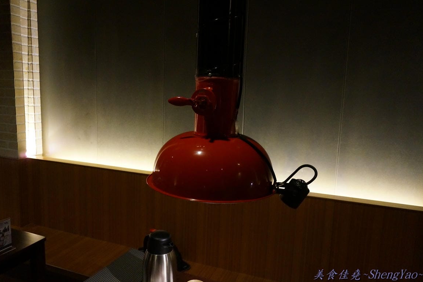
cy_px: 138
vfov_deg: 46.4
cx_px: 206
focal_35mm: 28
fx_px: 329
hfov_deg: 65.5
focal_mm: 18
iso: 3200
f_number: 4
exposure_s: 1/125
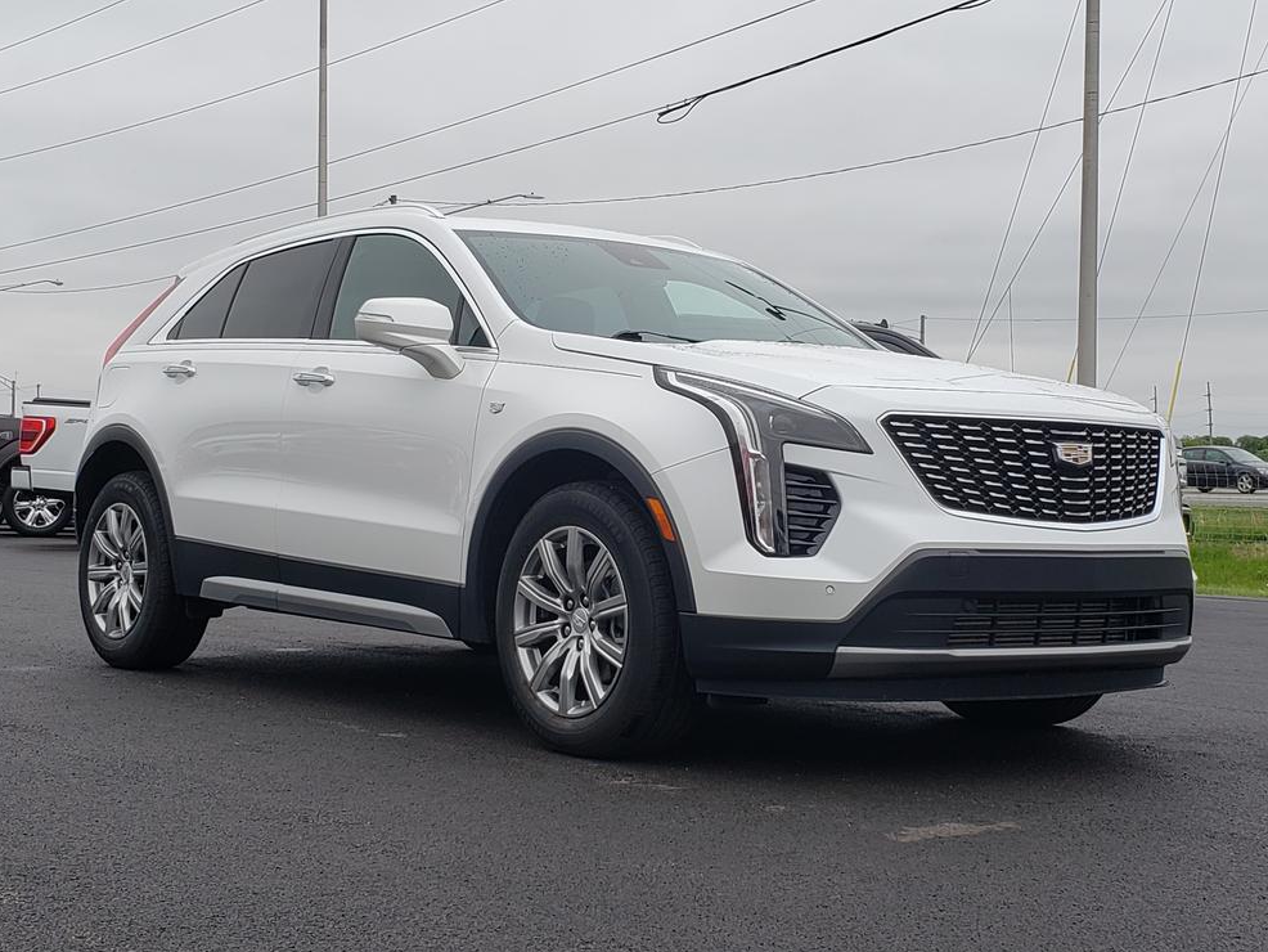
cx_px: 630
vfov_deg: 51.4
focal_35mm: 27
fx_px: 989
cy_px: 472
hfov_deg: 65.3
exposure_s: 1/396
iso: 50
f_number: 2.4
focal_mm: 4.3
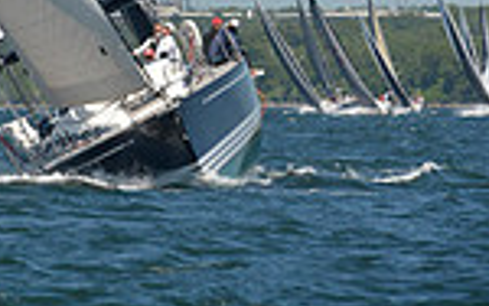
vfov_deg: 2.1
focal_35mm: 630
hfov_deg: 3.3
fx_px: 8402
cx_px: -126
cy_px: -622
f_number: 9
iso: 280
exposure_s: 1/1250
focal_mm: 160
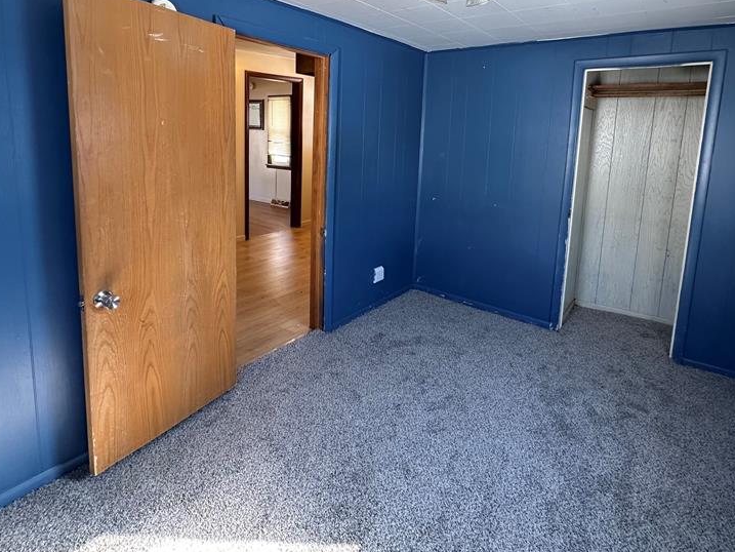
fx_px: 425
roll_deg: -1.5
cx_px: 384
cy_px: 192
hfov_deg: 81.7
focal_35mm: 20
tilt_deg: -7.4
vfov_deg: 64.6
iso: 320
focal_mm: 2.22
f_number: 2.2
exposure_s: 1/120
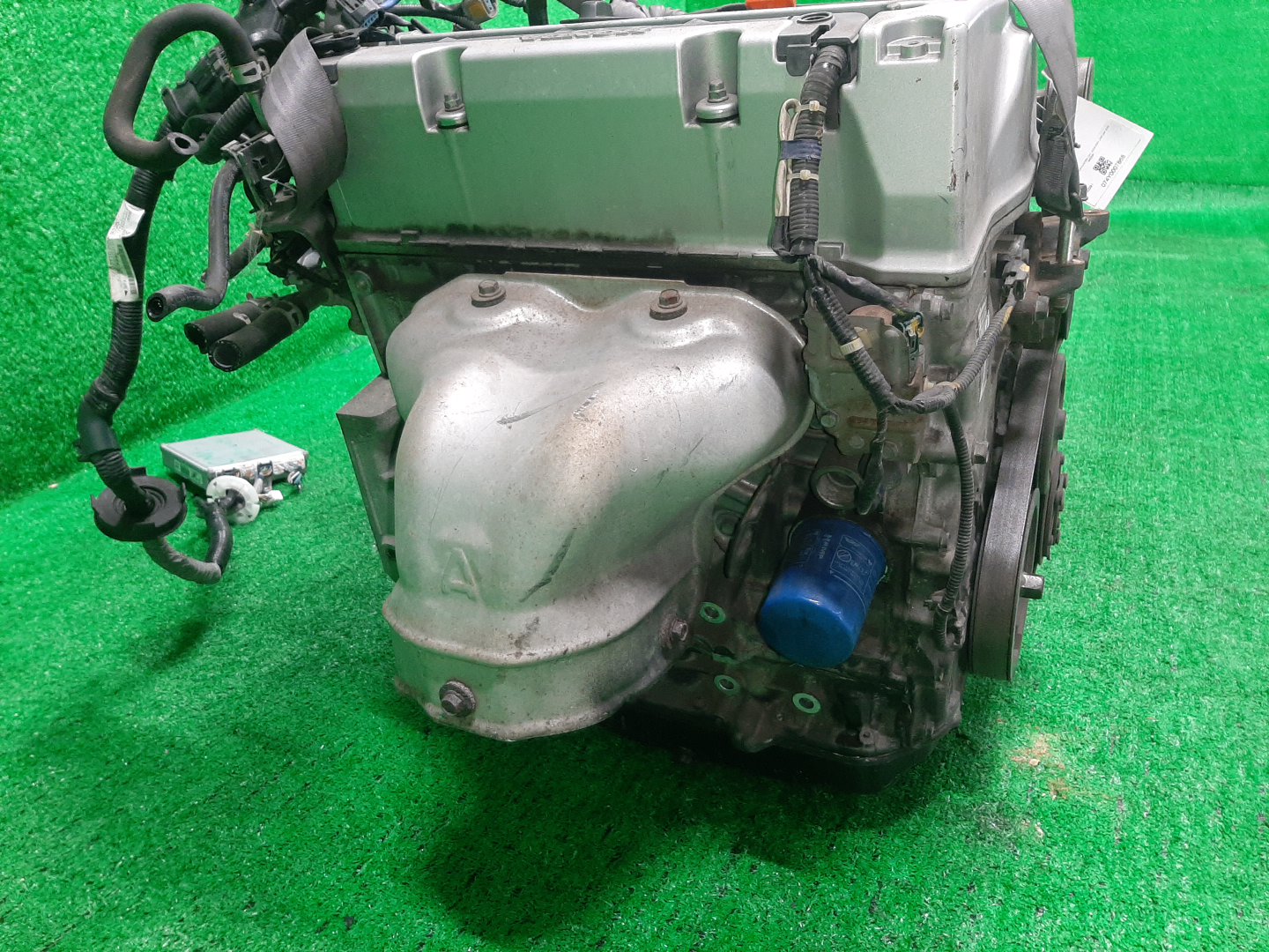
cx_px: 634
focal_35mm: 26
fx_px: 953
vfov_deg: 53.1
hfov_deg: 67.3
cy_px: 476
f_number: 1.7
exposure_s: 1/50
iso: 212
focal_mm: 3.93
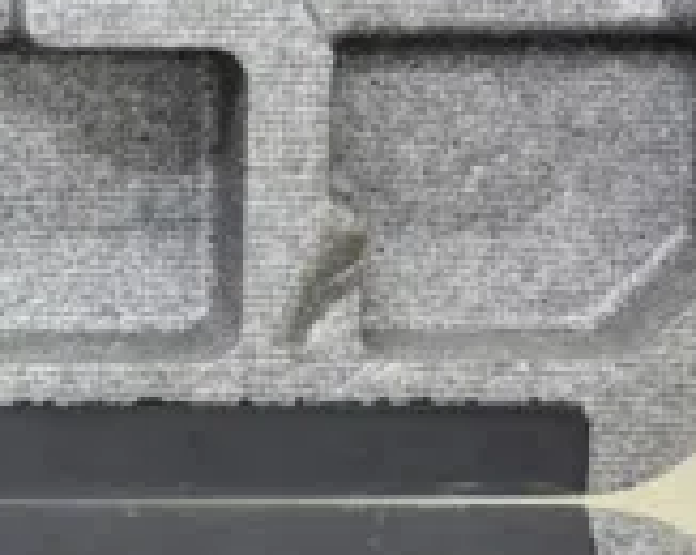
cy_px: 500
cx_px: -196
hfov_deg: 19.3
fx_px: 1893
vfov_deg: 16.5
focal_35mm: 92
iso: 800
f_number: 1.78
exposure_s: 1/25
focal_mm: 6.76
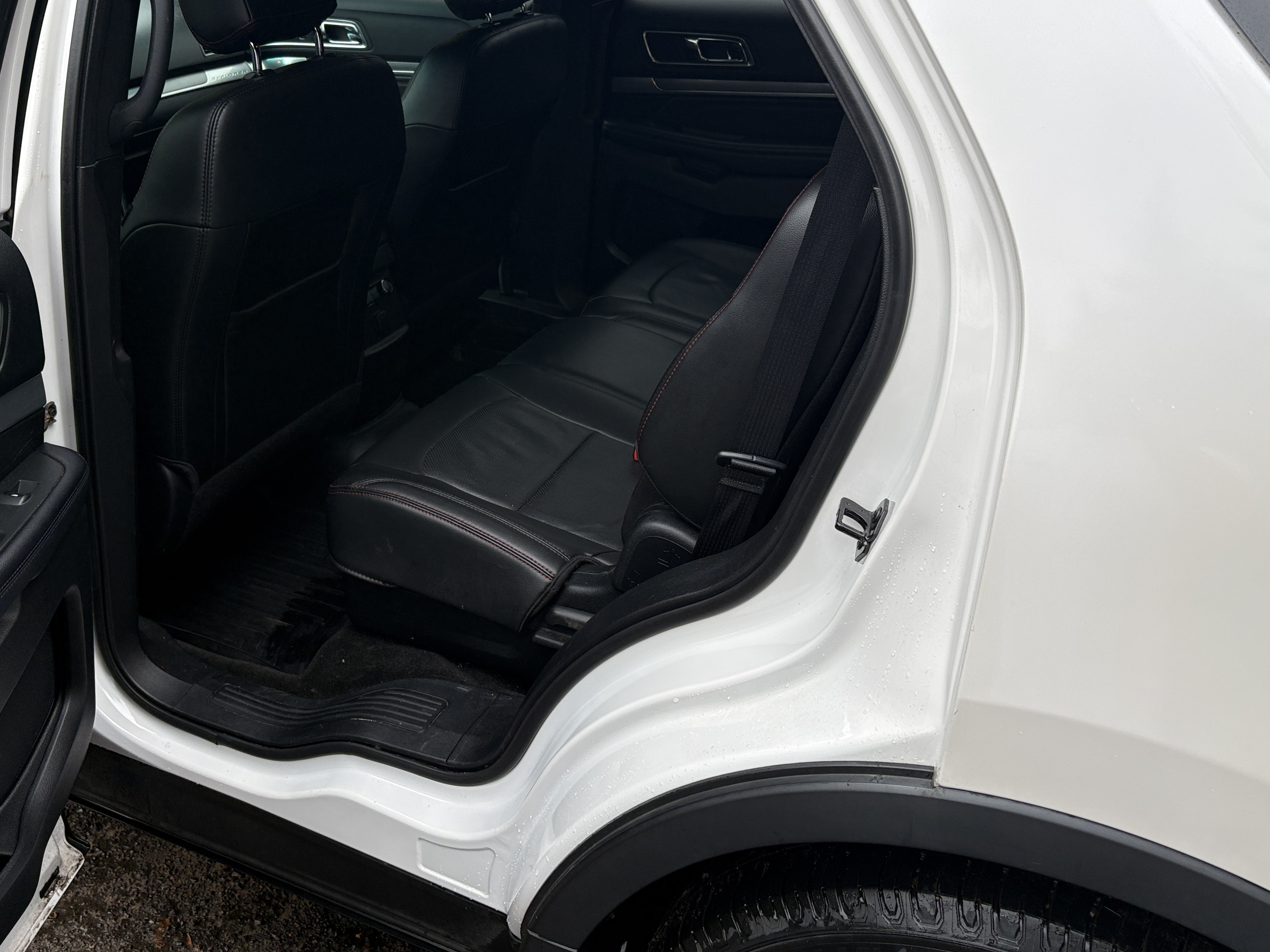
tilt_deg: -22.7
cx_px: 525
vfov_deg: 41.4
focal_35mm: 34
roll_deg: -1.4
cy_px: 349
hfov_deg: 53.7
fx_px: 1247
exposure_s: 1/379
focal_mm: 5.96
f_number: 1.6
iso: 50
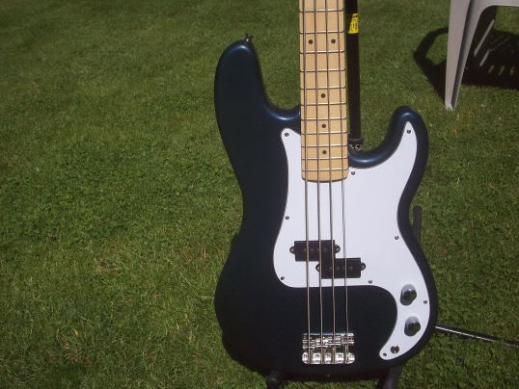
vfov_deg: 32.9
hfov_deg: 42.8
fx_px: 660
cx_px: 301
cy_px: 204
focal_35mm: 44
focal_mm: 6.2
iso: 80
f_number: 5.6
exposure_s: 1/1009
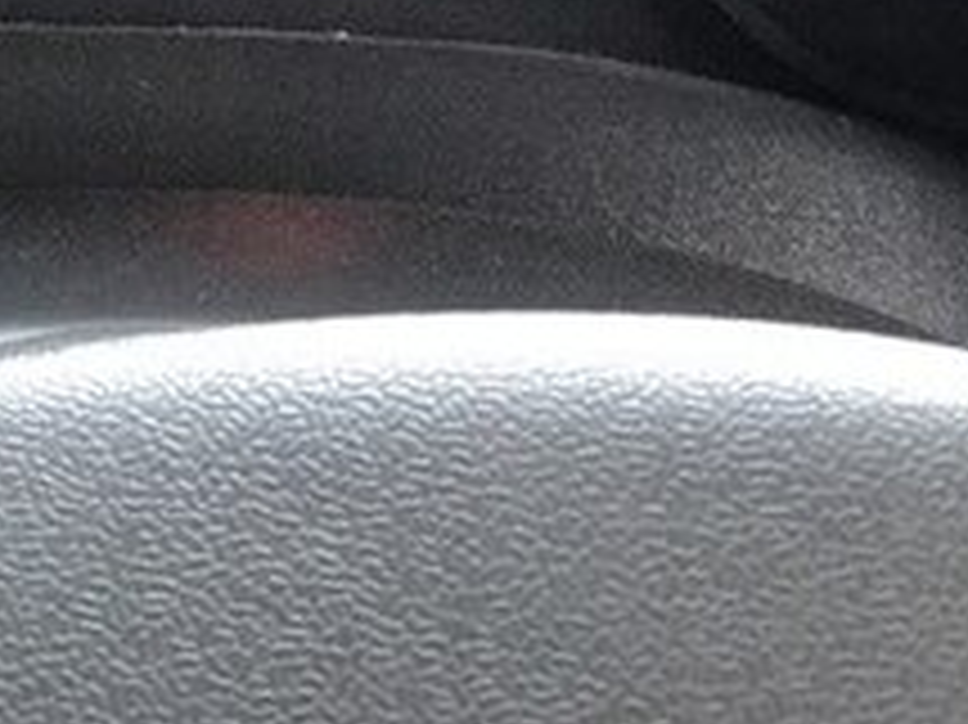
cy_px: -317
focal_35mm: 175
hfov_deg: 11.3
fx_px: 4891
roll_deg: +2.7
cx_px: 207
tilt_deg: -31.0
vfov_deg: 8.3
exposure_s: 1/50
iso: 320
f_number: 2.8
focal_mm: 6.6
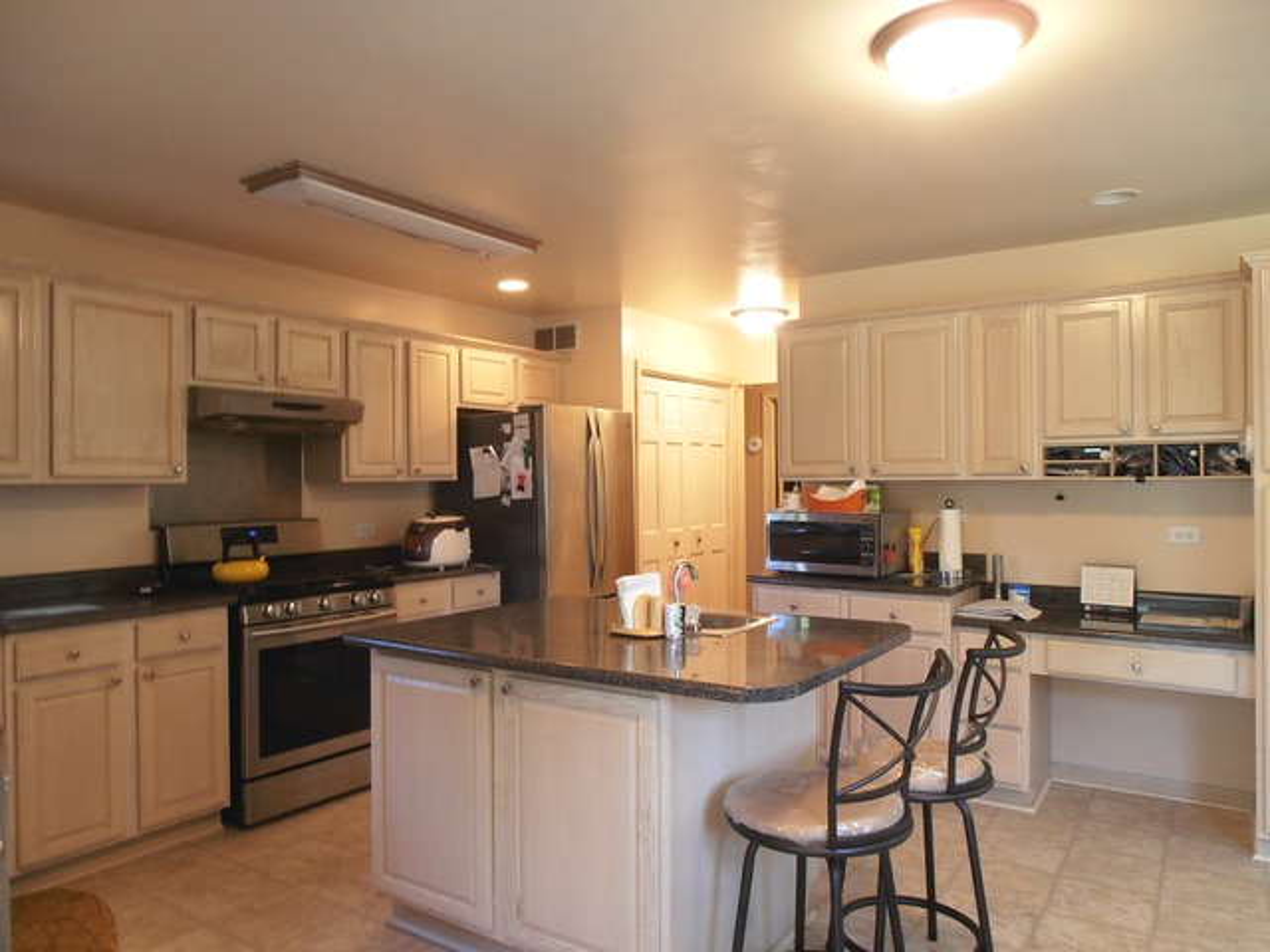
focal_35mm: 24
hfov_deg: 71.6
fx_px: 881
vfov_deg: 56.8
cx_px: 635
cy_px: 476
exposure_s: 1/15
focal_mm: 4.2
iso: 125
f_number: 3
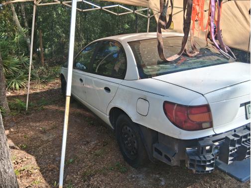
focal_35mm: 26
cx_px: 126
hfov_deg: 67.3
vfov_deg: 53.1
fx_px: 189
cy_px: 94
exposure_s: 1/393
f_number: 1.8
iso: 25
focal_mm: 3.98
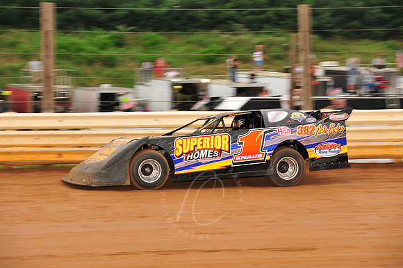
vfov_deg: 10.1
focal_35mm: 135
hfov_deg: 15.2
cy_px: 134
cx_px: 202
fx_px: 1510
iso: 800
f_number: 7.1
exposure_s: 1/320
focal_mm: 135
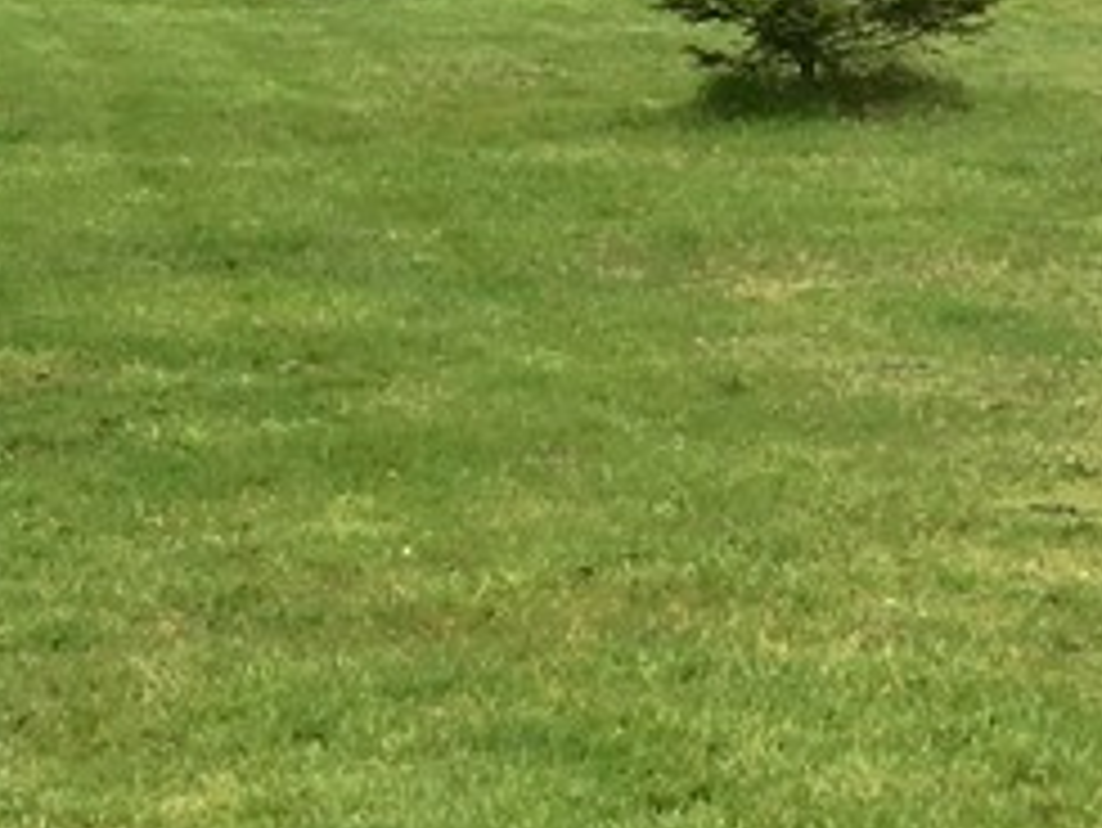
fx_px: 3854
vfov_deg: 11.8
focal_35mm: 121
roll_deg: -0.8
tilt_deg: +1.5
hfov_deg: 16.3
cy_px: -346
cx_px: 472
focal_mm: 4.15
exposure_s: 1/458
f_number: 2.2
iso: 25
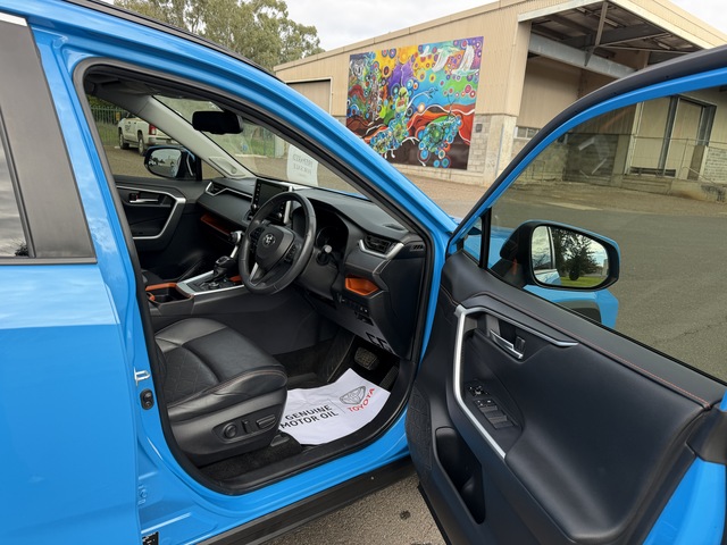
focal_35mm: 24
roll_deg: -3.7
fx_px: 504
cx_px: 364
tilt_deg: -13.6
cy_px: 272
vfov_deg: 56.8
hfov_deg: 71.6
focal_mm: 6.76
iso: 100
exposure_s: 1/1018
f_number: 1.78
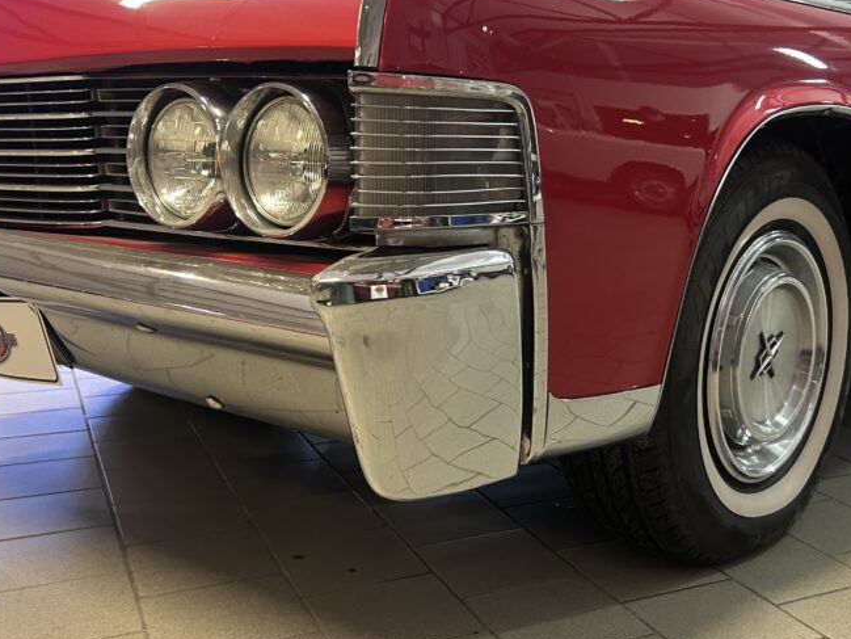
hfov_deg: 45.2
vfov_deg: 34.9
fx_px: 1008
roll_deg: -1.0
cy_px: 235
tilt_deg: -3.5
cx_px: 552
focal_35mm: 41
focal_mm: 5.7
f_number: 1.5
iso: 250
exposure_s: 1/50
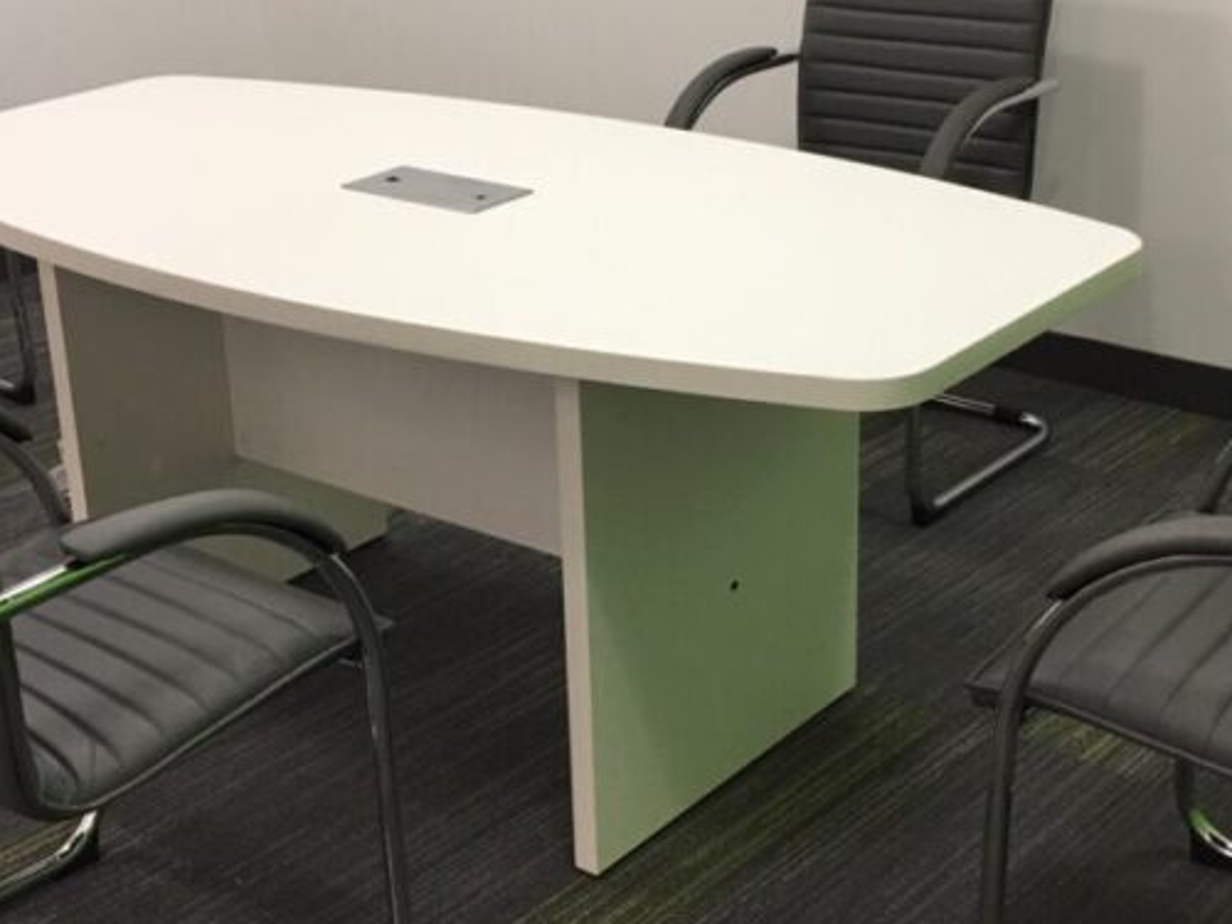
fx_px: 2064
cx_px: 638
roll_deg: +2.2
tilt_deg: -20.8
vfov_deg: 25.2
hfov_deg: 33.2
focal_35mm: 58
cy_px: 448
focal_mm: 4.15
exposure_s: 1/15
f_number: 2.2
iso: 40
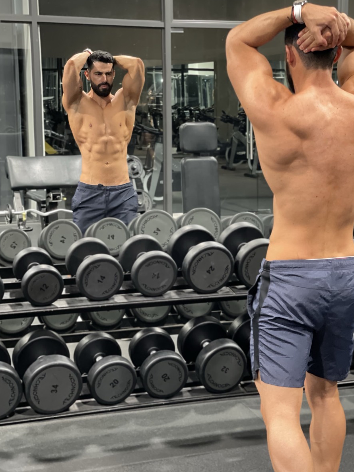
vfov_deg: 28.2
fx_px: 941
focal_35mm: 69
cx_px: 186
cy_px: 230
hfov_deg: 21.3
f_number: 2.2
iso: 500
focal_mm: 7.5
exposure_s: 1/15
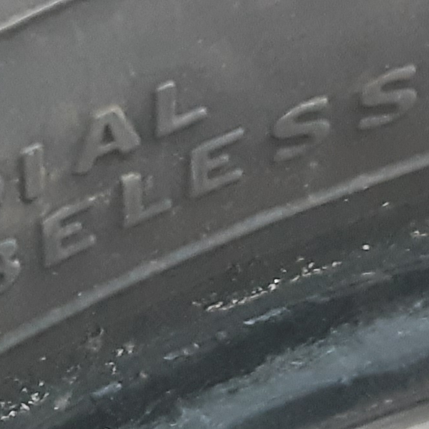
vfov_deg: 14.7
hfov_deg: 13.9
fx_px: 1655
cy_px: 306
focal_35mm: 118
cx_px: -204
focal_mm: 2.91
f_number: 1.9
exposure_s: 1/25
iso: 400
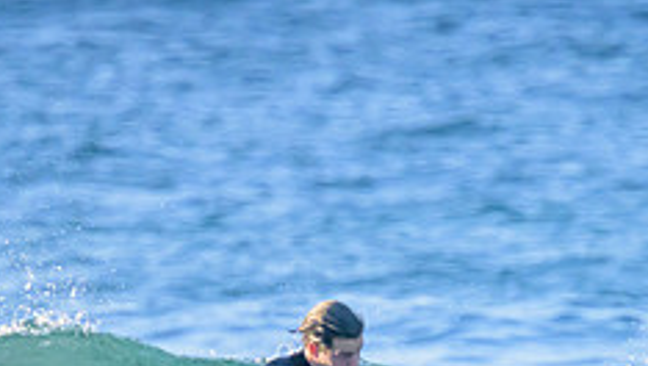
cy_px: 509
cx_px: 388
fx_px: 35712
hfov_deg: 1.0
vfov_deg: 0.6
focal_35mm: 2077
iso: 4000
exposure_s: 1/2000
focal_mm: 800
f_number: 11
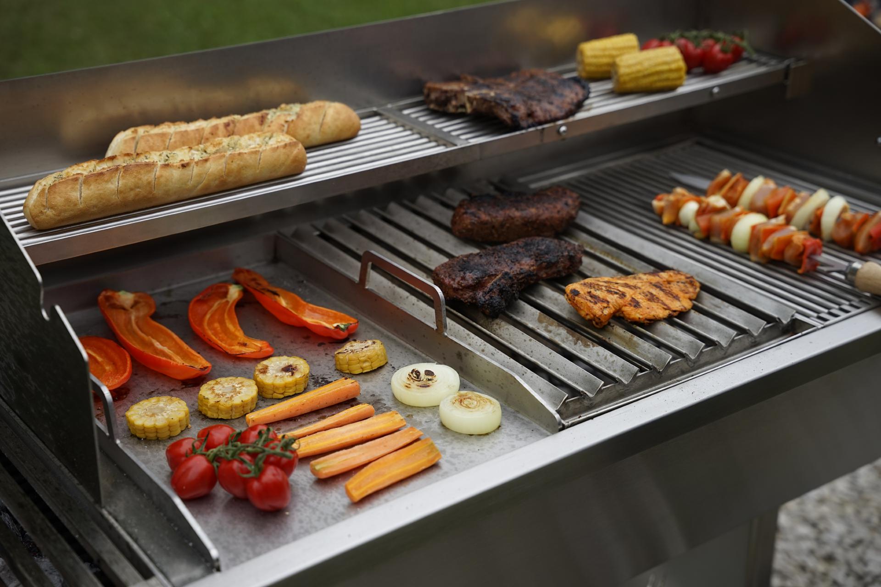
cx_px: 440
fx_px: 1314
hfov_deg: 37.1
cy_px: 294
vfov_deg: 25.2
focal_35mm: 54
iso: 160
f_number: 3.5
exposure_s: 1/250
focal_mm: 53.7
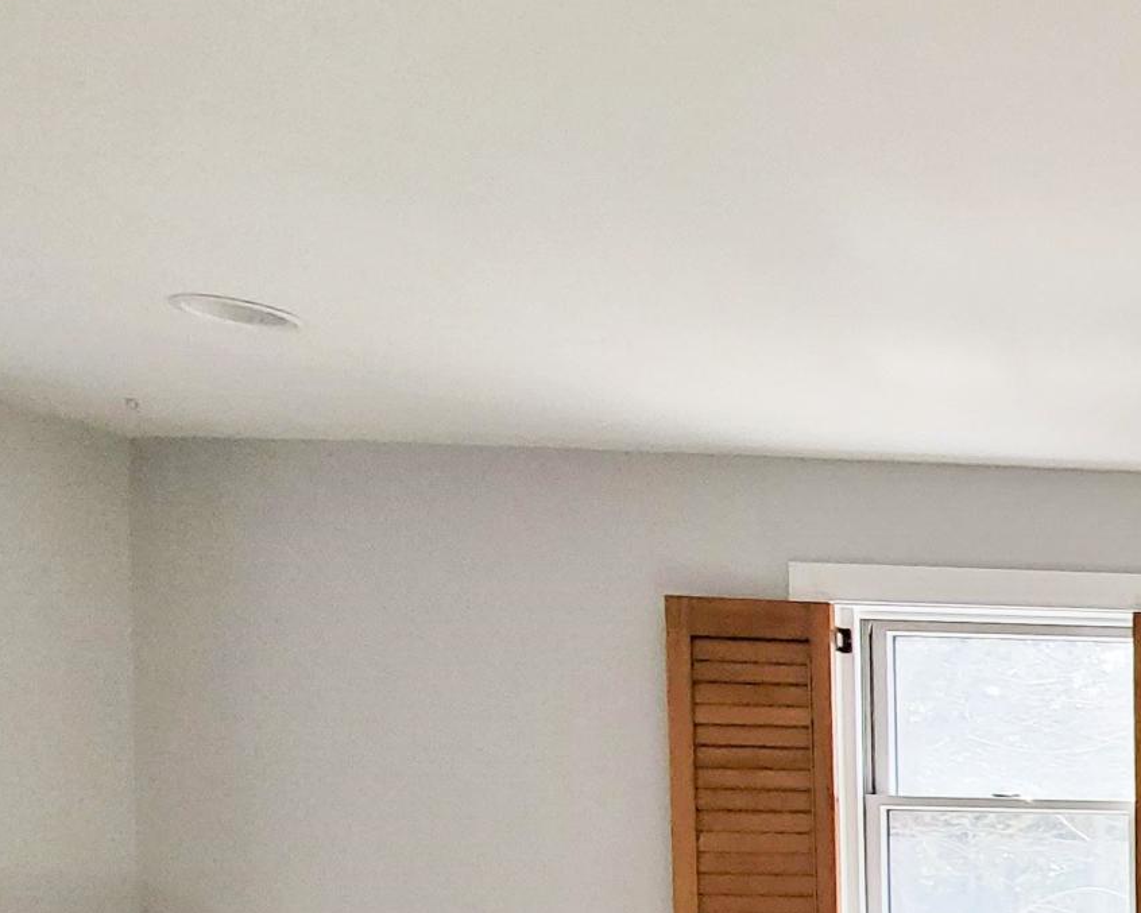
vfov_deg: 29.3
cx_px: 1891
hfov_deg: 24.9
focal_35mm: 45
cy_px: 1064
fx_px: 1520
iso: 50
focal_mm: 1.8
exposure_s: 1/119
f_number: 2.2
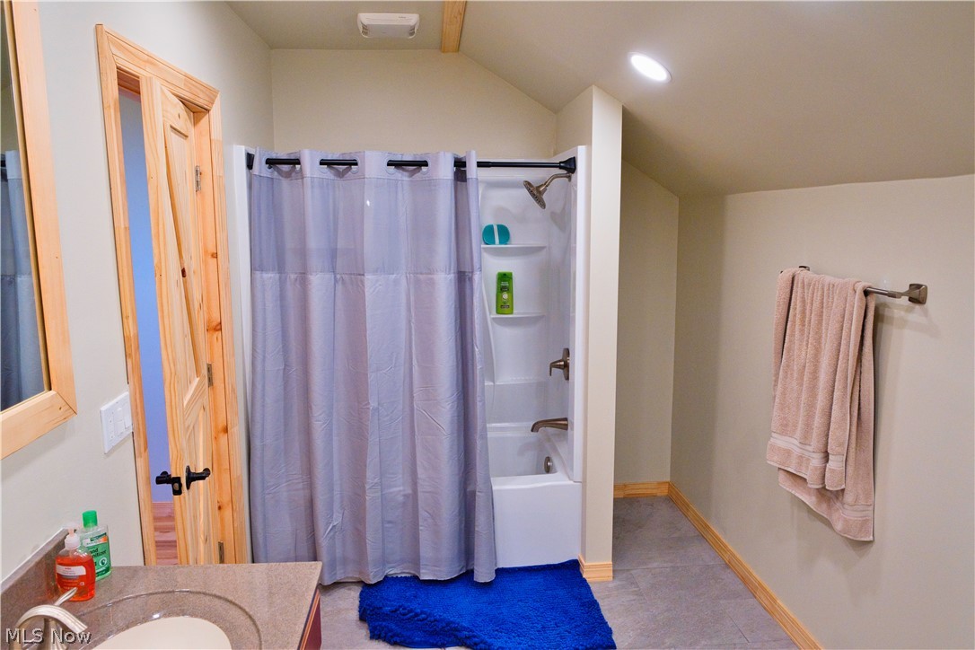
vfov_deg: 53.1
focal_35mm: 24
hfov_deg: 73.7
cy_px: 325
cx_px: 488
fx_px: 650
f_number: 5.6
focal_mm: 16
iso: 2500
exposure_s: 1/125
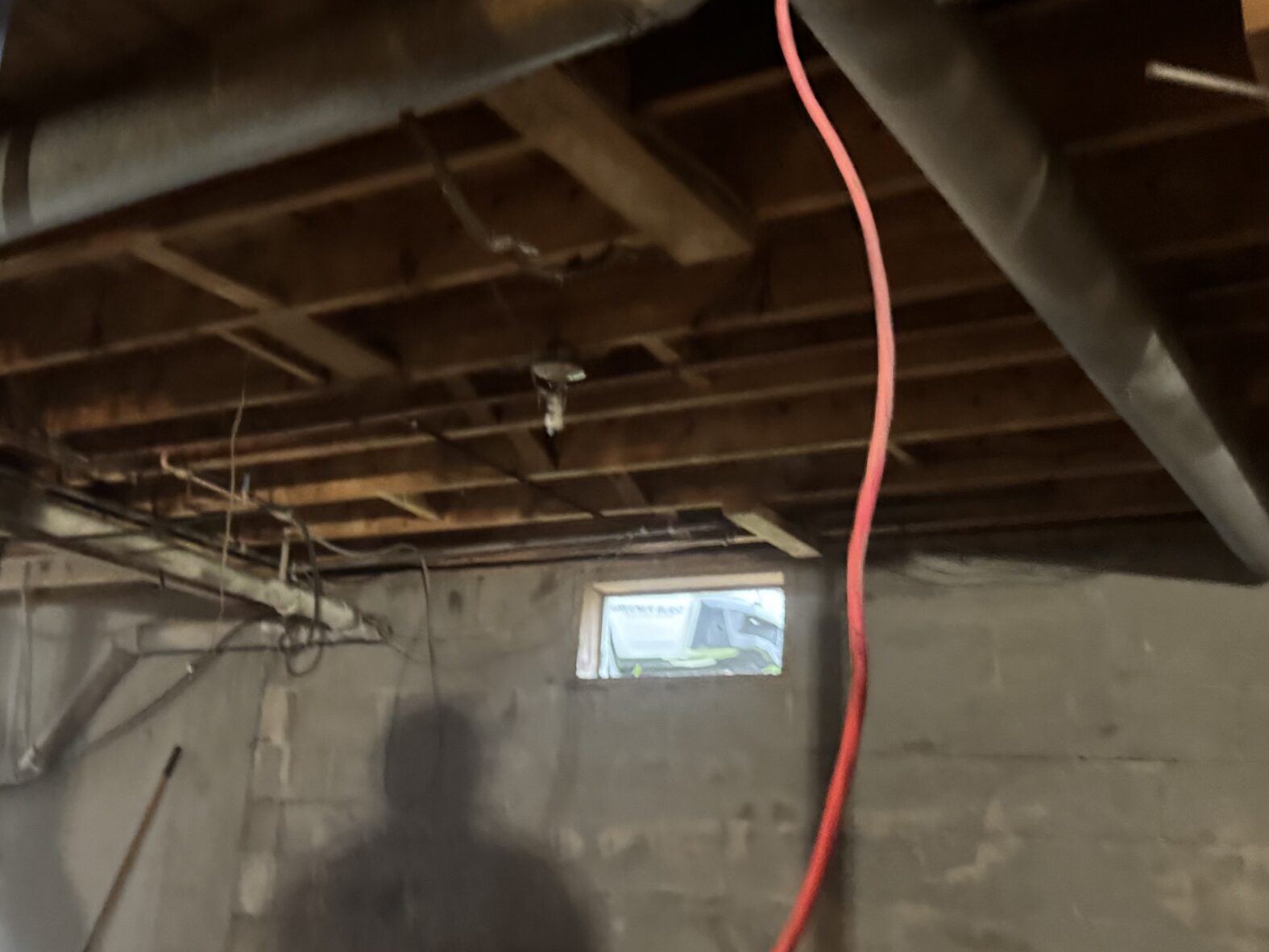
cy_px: 437
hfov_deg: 47.2
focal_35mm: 39
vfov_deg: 36.8
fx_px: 1430
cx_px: 438
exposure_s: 1/30
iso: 1250
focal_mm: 6.76
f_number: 1.78
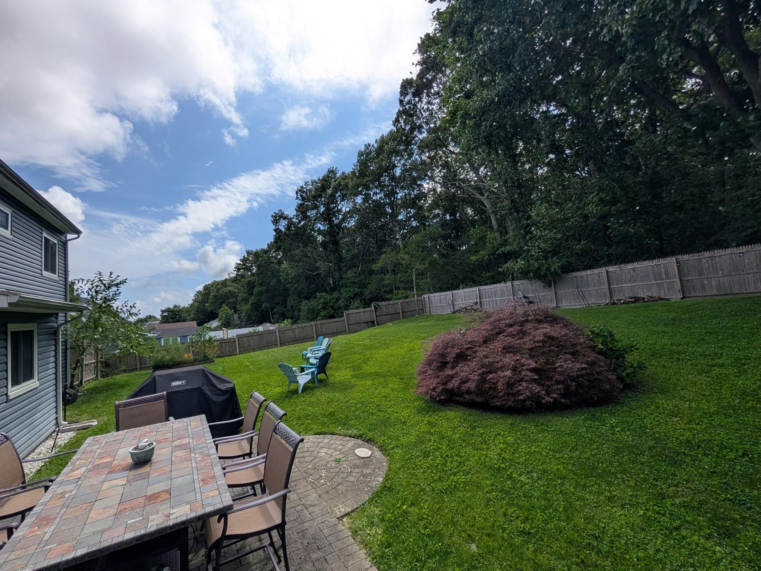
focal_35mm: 13
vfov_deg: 89.9
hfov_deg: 106.1
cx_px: 357
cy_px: 288
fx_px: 286
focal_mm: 2.02
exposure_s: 1/3906
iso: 43
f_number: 1.7
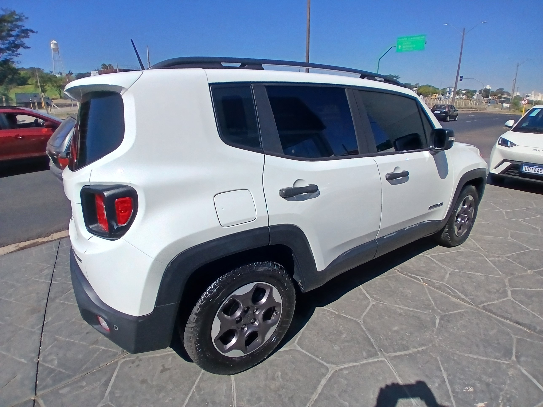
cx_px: 272
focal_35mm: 17
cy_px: 204
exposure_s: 1/2137
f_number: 2.2
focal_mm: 1.4
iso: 64
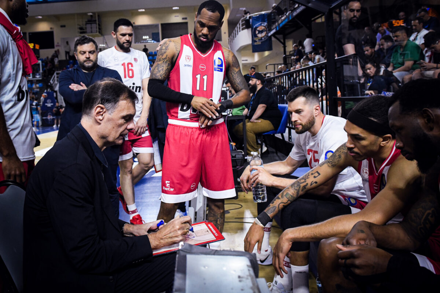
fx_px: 293
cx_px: 220
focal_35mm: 24
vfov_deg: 53.1
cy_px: 146
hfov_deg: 73.7
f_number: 4.5
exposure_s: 1/800
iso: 6400
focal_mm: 24
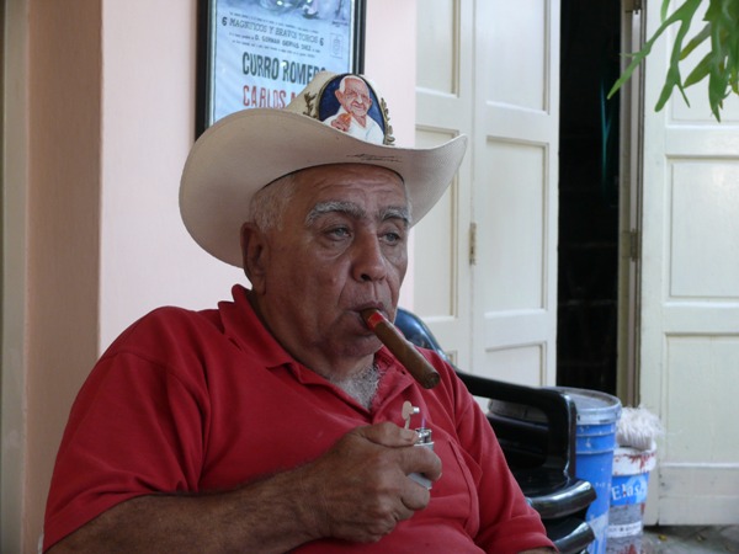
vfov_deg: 20.7
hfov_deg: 27.4
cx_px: 370
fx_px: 1516
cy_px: 277
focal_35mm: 71
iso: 200
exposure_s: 1/25
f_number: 3.2
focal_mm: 14.9
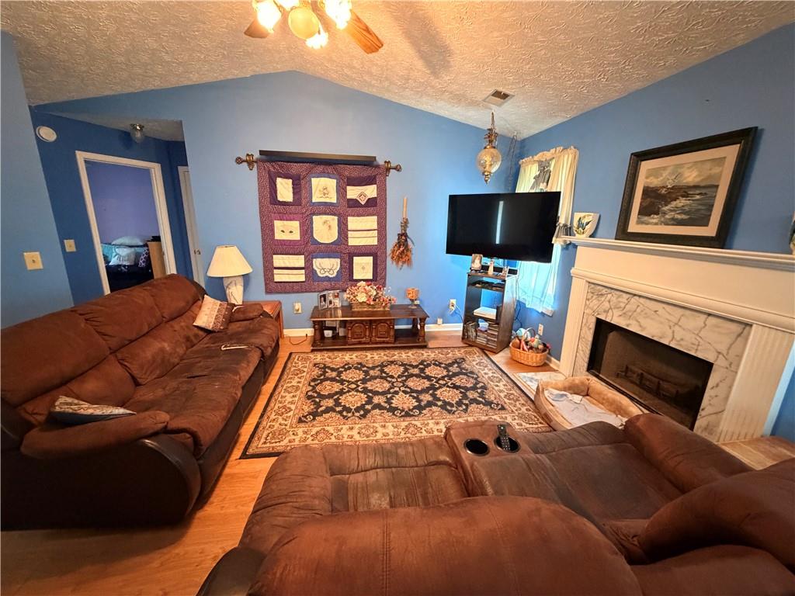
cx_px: 398
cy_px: 298
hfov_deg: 102.1
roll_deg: -0.9
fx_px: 322
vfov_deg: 85.7
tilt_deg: -14.9
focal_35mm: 14
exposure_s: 1/40
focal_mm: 2.22
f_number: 2.2
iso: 1000
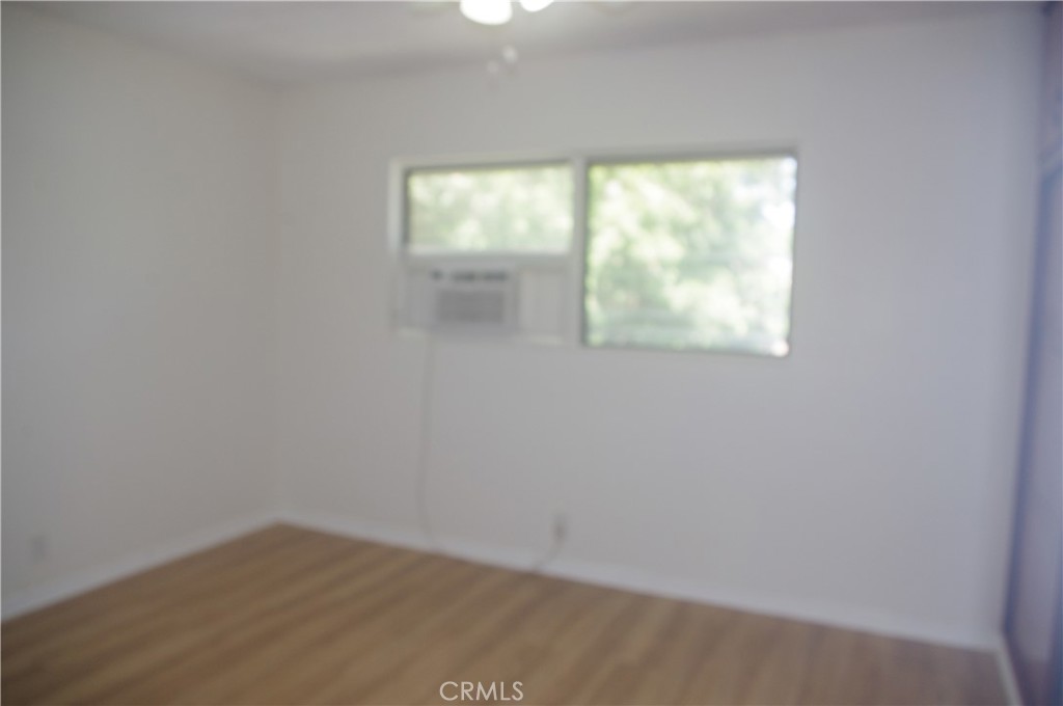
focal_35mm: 27
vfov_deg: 47.8
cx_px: 532
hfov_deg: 67.4
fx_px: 796
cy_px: 353
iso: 400
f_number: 7.1
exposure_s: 1/25
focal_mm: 18
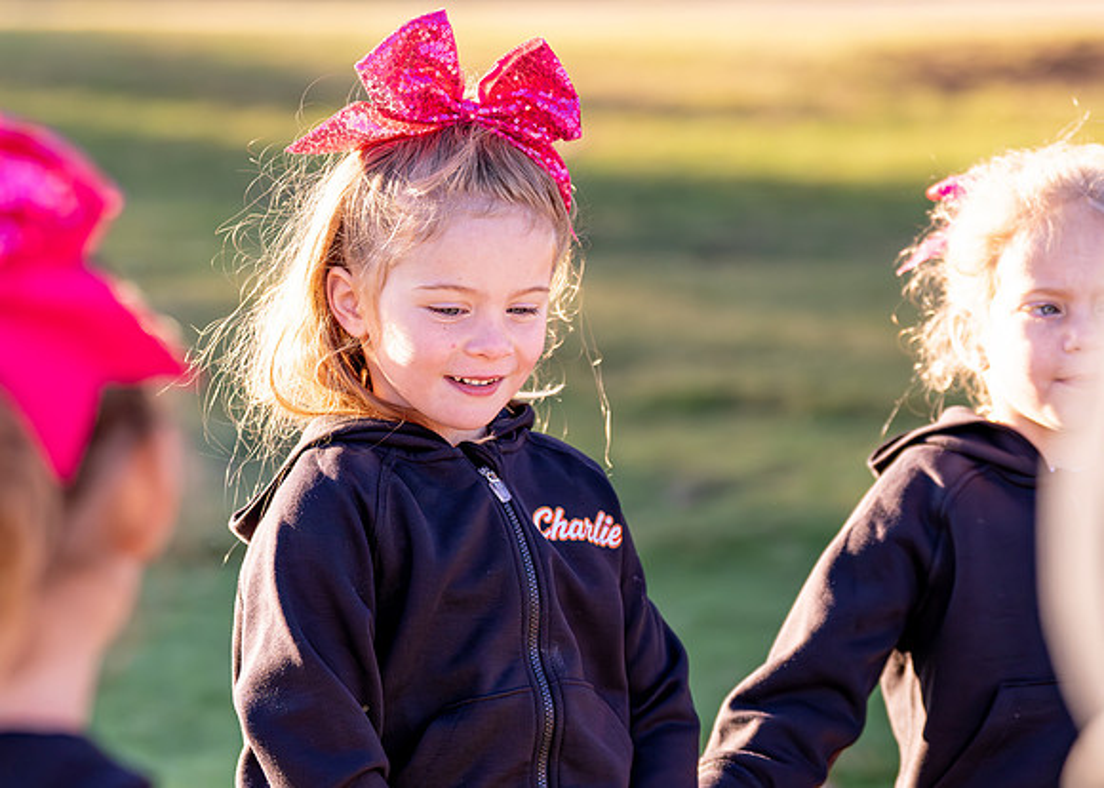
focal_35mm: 158
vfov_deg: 9.1
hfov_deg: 12.7
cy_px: 400
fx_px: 4967
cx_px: 510
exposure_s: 1/2500
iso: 500
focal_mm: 95
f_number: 2.8
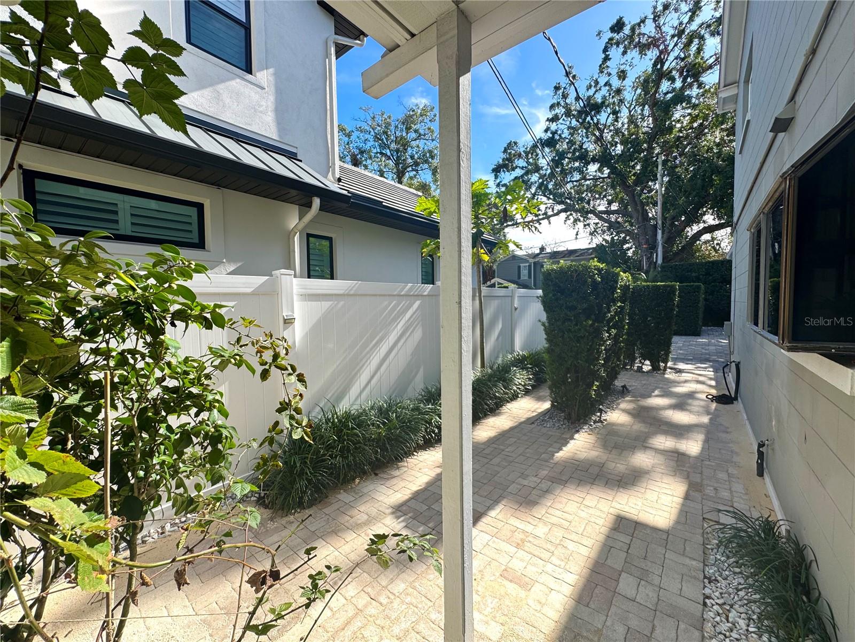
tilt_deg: -3.4
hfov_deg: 102.1
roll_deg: +0.7
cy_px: 321
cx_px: 428
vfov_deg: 85.7
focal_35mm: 14
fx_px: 346
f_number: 2.2
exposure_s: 1/652
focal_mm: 2.22
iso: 40
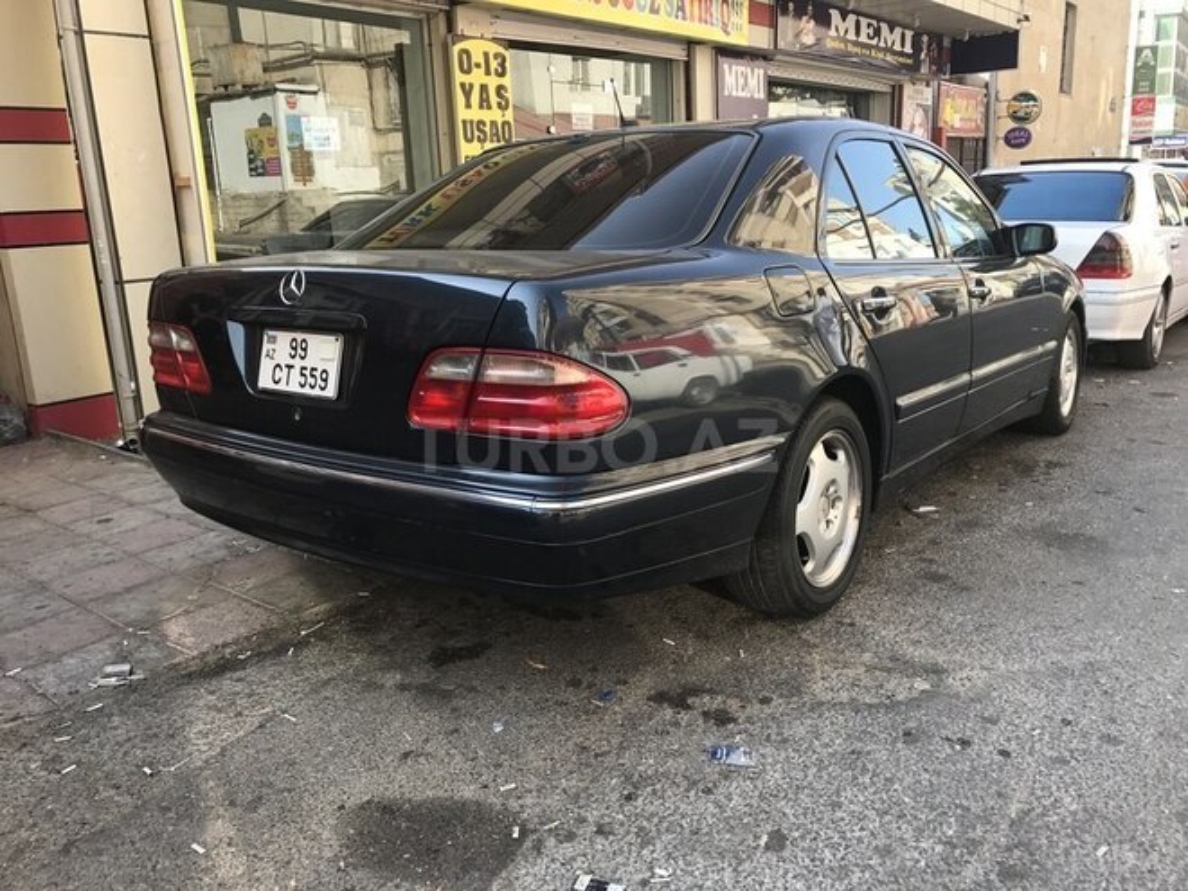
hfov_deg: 63.4
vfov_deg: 49.7
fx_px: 961
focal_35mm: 28
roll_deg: +1.9
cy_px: 446
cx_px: 594
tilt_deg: -13.4
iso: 20
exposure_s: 1/320
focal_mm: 3.99
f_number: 1.8
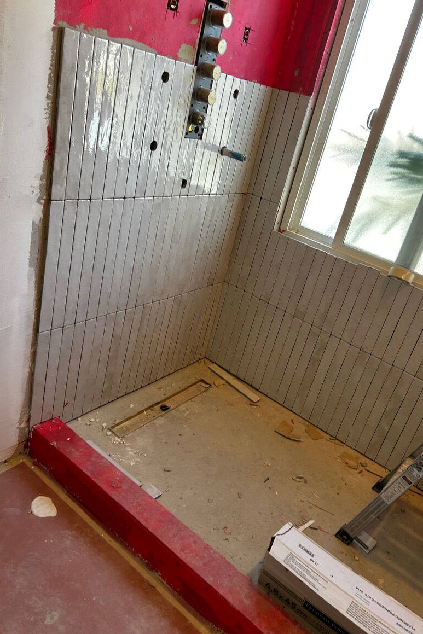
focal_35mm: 28
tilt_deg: -25.6
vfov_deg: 65.5
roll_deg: -15.0
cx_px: 217
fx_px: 493
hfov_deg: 46.4
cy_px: 308
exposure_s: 1/120
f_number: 1.5
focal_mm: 5.7
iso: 100
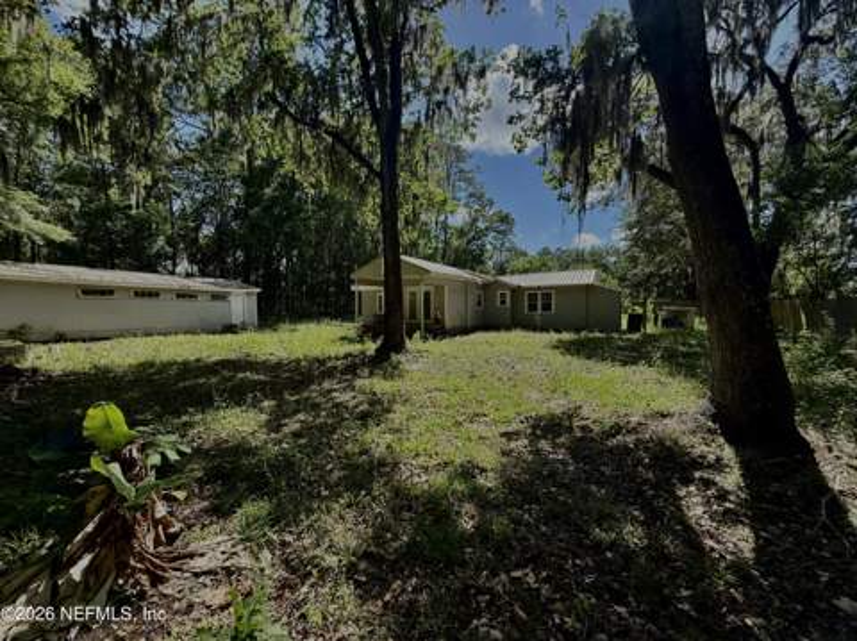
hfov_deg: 102.1
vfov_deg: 85.6
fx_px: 346
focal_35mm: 14
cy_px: 320
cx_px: 428
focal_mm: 2.22
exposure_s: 1/1087
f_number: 2.2
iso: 64
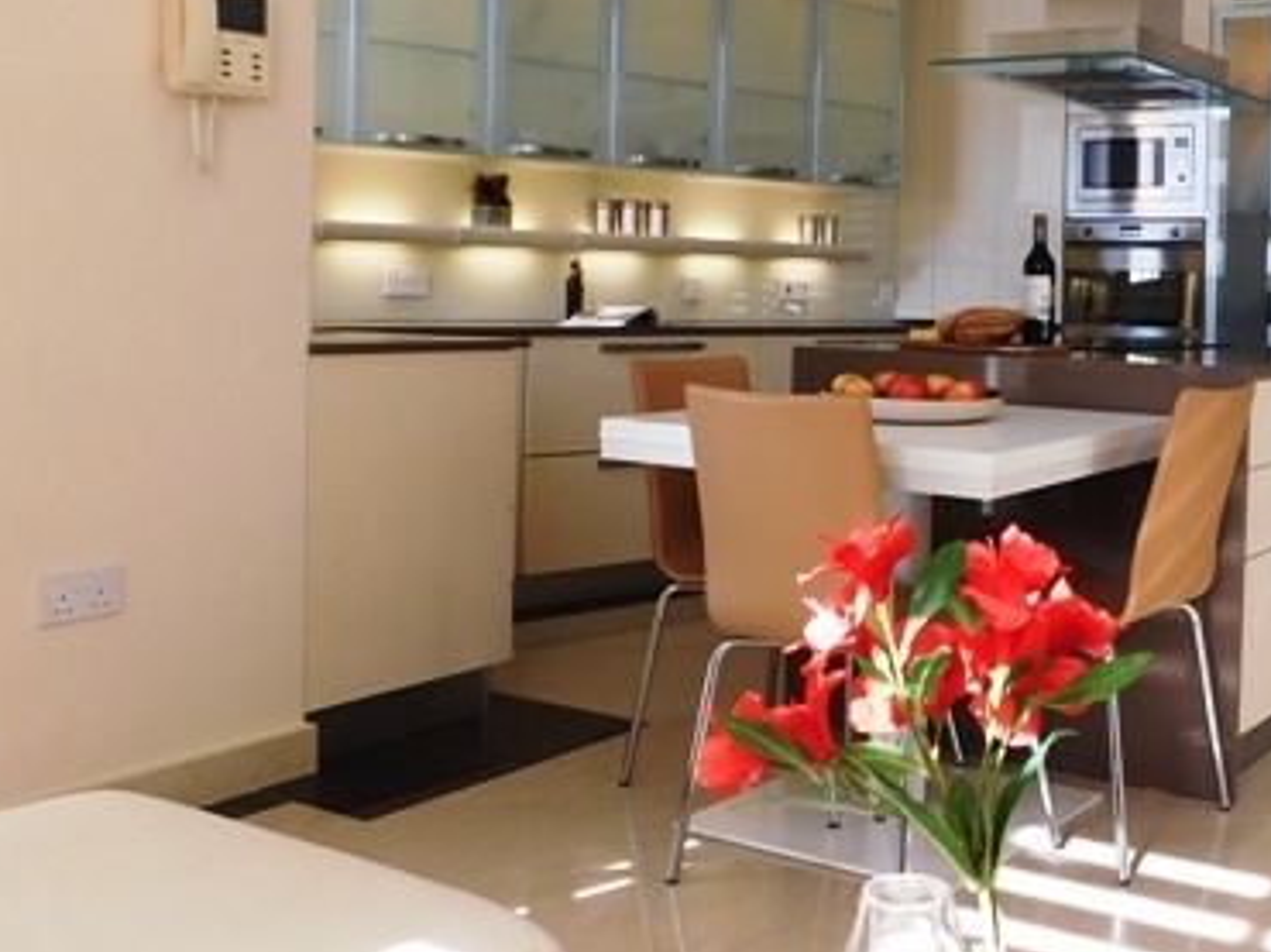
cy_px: 330
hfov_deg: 42.2
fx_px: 1578
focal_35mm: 43
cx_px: 988
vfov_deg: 33.3
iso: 125
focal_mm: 4
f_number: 3
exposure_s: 1/100
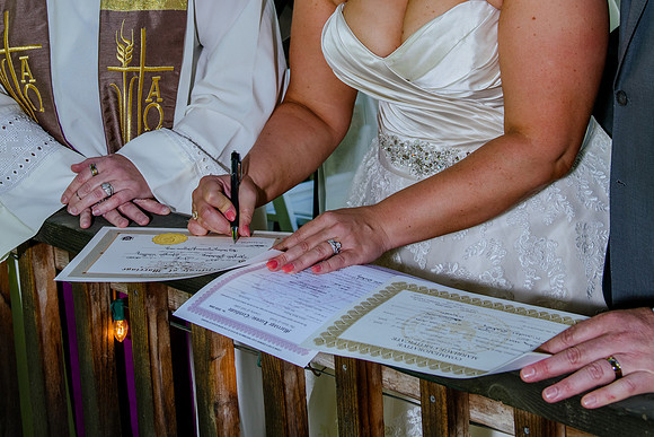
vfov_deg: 18.5
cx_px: 289
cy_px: 0
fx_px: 1307
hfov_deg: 28.1
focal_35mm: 72
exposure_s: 1/125
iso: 160
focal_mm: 35
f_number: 5
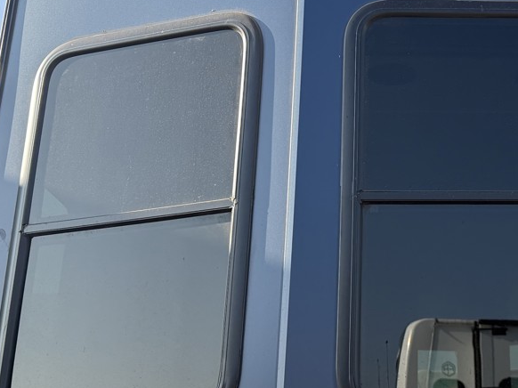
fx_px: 987
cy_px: 93
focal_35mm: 66
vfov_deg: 22.0
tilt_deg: +22.0
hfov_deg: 28.5
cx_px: 448
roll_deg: +1.9
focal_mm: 6.76
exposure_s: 1/2110
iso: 100
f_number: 1.78
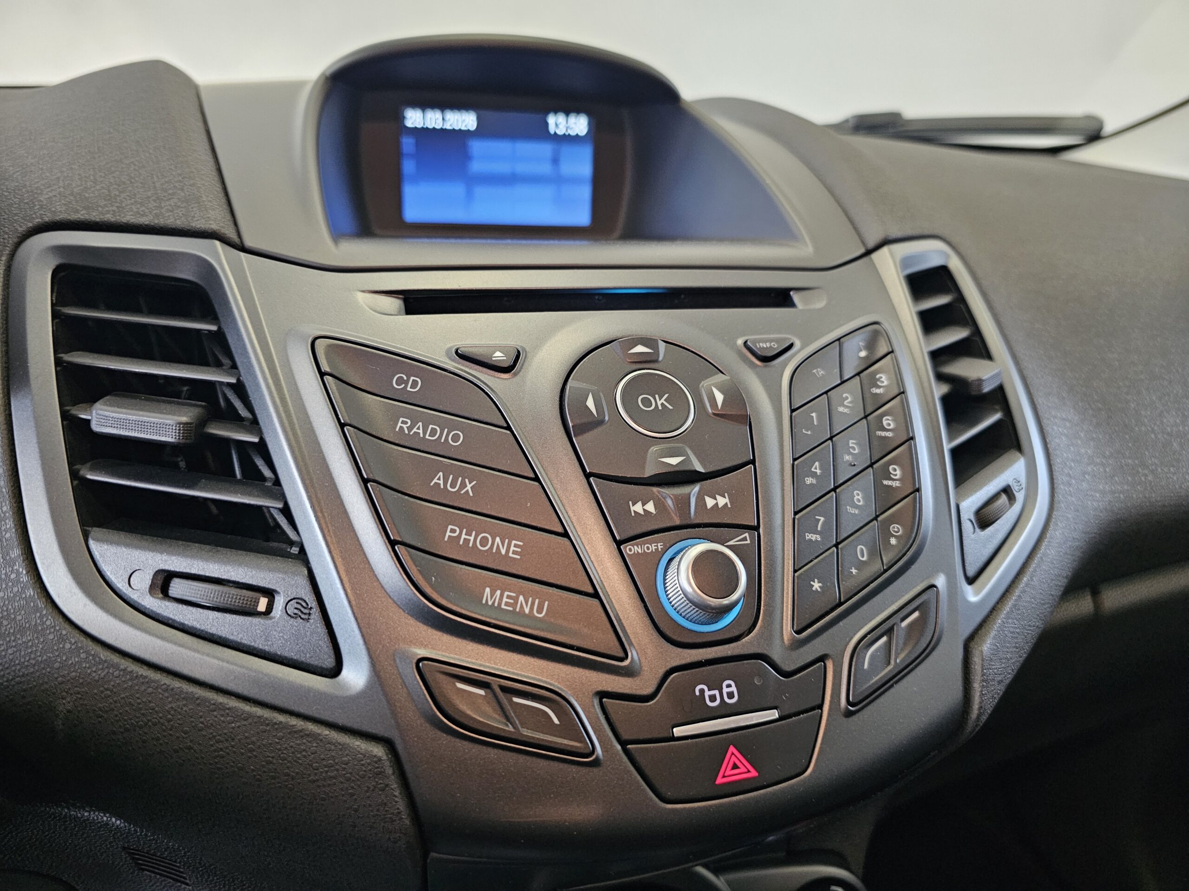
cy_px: 446
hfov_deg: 73.9
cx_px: 594
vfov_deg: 58.9
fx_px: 790
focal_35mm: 23
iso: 800
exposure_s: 1/50
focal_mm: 6.3
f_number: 1.7
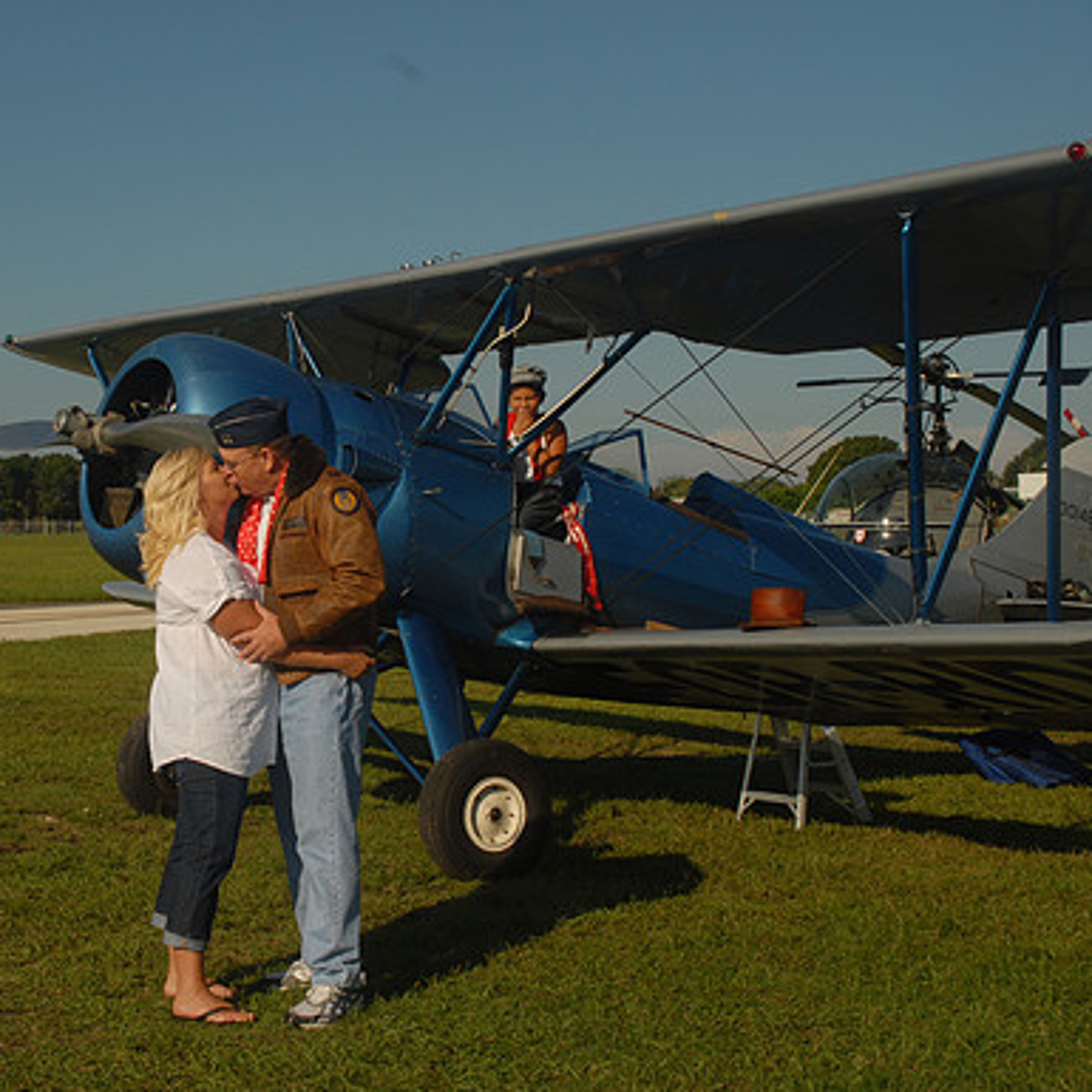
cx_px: 306
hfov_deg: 28.4
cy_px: 545
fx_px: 2129
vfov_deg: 28.8
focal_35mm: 60
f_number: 11
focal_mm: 31
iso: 100
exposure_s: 1/250
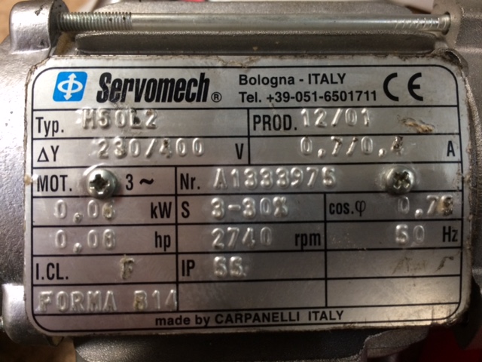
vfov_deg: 48.2
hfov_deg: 61.7
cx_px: 241
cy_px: 181
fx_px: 404
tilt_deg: -64.3
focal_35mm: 29
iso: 80
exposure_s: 1/33
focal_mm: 4.15
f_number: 2.2
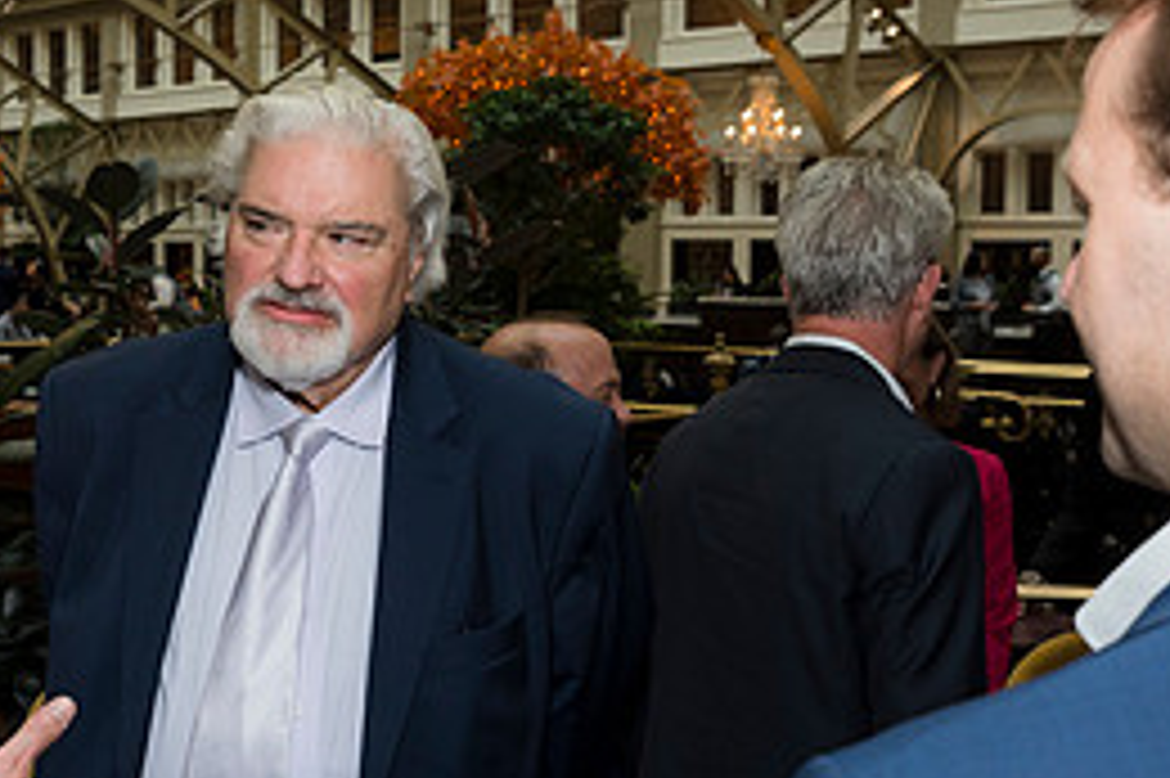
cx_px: 310
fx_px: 1884
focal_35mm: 58
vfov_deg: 23.4
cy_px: 389
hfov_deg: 33.9
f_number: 5
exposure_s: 1/125
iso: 800
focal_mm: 26
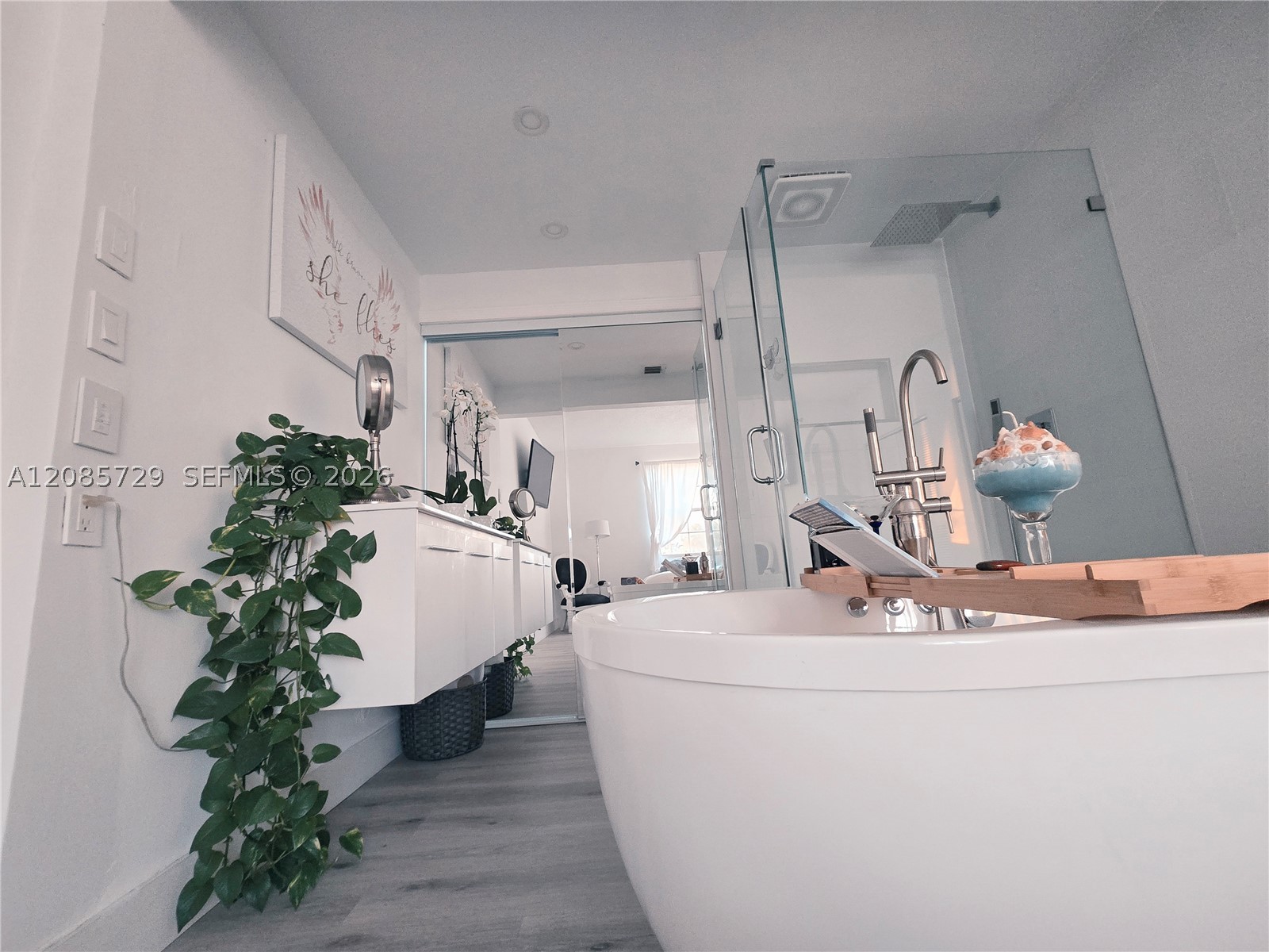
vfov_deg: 89.9
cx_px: 634
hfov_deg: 106.2
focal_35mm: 13
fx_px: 477
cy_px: 476
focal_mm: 2.2
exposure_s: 1/60.2
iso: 400
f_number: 2.2
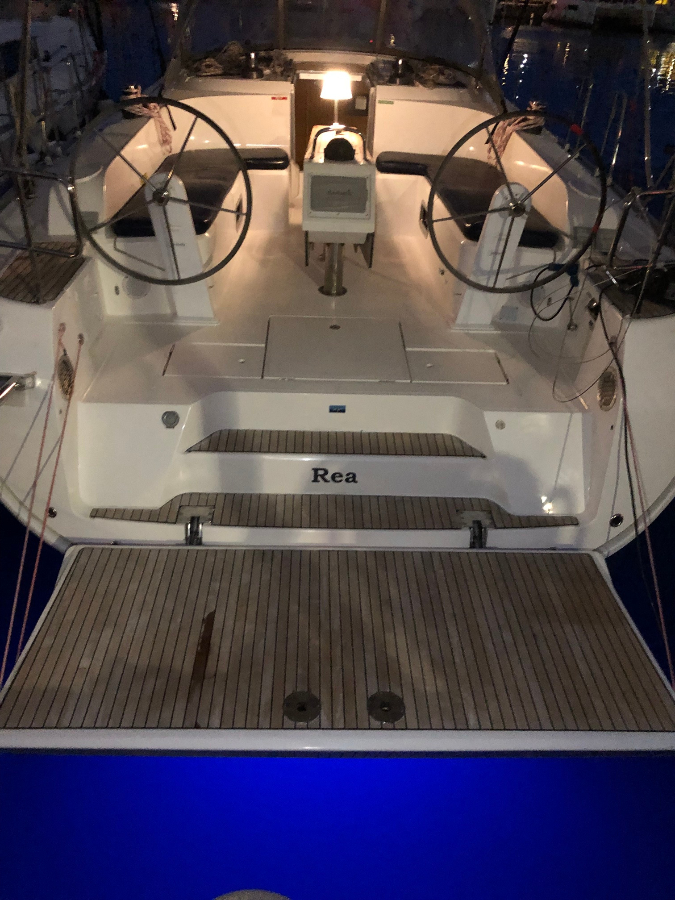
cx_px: 338
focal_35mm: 28
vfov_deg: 63.4
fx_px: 728
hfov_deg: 49.7
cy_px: 450
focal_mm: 3.99
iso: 160
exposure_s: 1/4
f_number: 1.8
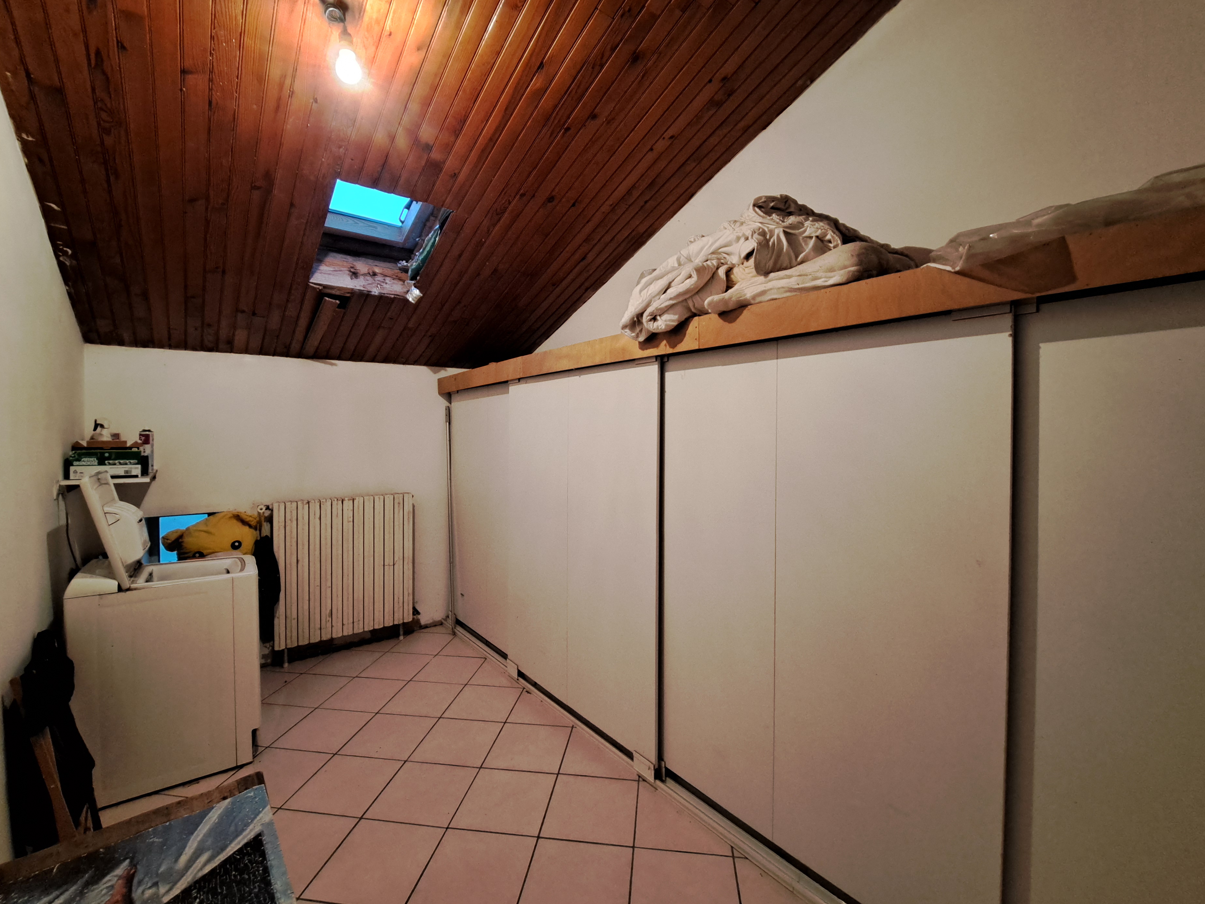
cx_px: 603
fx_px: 487
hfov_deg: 102.1
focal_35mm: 14
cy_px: 439
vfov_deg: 85.7
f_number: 2.2
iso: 320
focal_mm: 1.74
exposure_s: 1/25
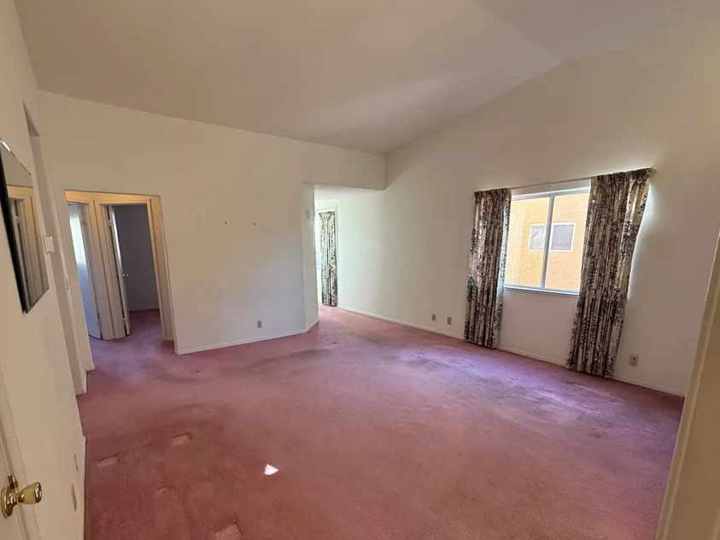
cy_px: 315
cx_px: 355
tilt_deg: -11.0
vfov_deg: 74.1
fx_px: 354
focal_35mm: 17
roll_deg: +0.0
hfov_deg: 91.0
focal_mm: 2.22
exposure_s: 1/120
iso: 200
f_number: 2.2
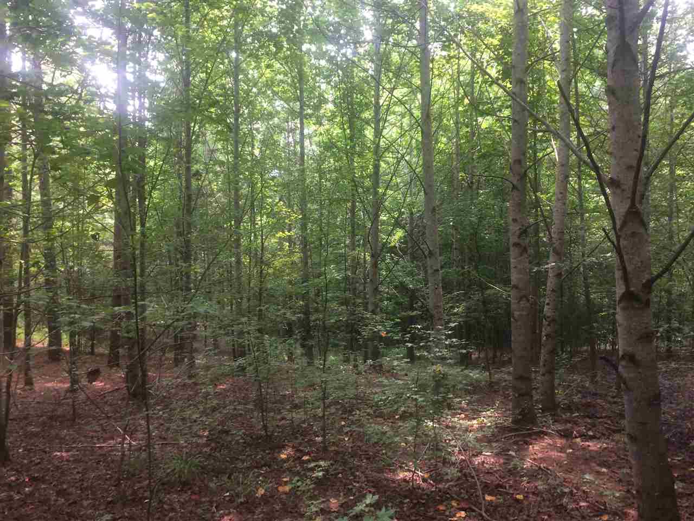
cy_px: 260
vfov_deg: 48.2
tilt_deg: +0.0
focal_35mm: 29
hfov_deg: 61.7
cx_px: 347
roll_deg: +1.2
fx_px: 581
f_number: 2.2
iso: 40
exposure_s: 1/40
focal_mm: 4.15
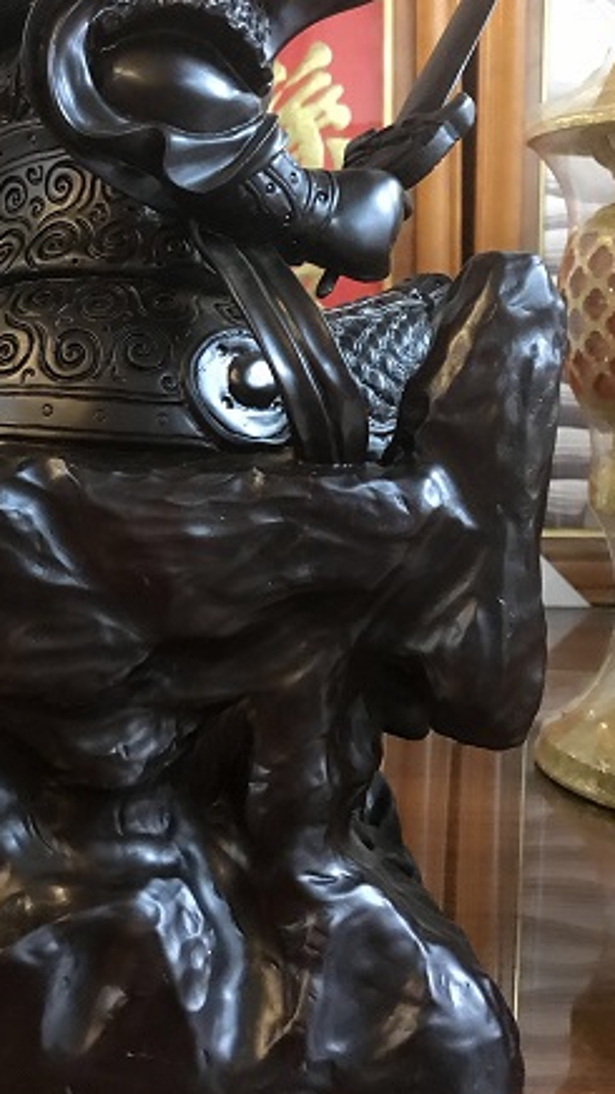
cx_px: 75
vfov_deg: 47.8
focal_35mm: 42
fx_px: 1219
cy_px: 391
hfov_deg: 27.4
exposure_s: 1/5
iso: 100
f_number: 1.8
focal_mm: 3.99
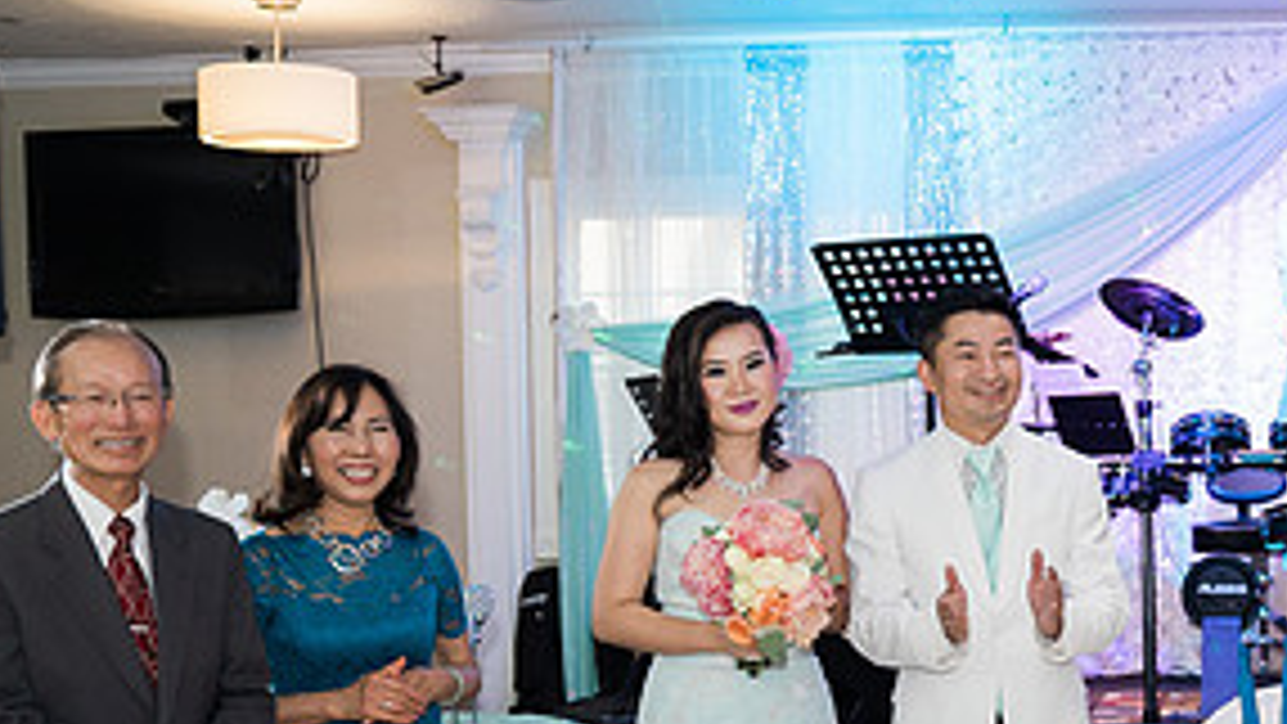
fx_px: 2014
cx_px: 1274
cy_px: 544
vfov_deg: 20.2
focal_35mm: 59
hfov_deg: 32.7
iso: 1000
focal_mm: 24
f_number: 2.8
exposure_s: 1/160
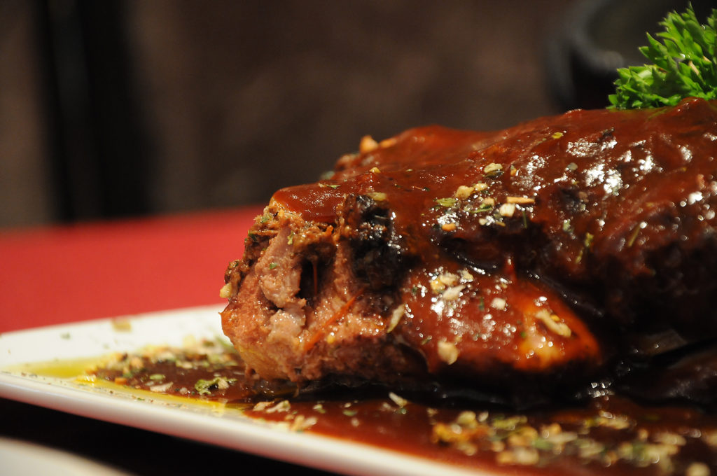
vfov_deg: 8.7
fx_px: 3133
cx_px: 358
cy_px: 238
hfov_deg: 13.1
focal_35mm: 158
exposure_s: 1/13
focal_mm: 105
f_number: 5.6
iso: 1250
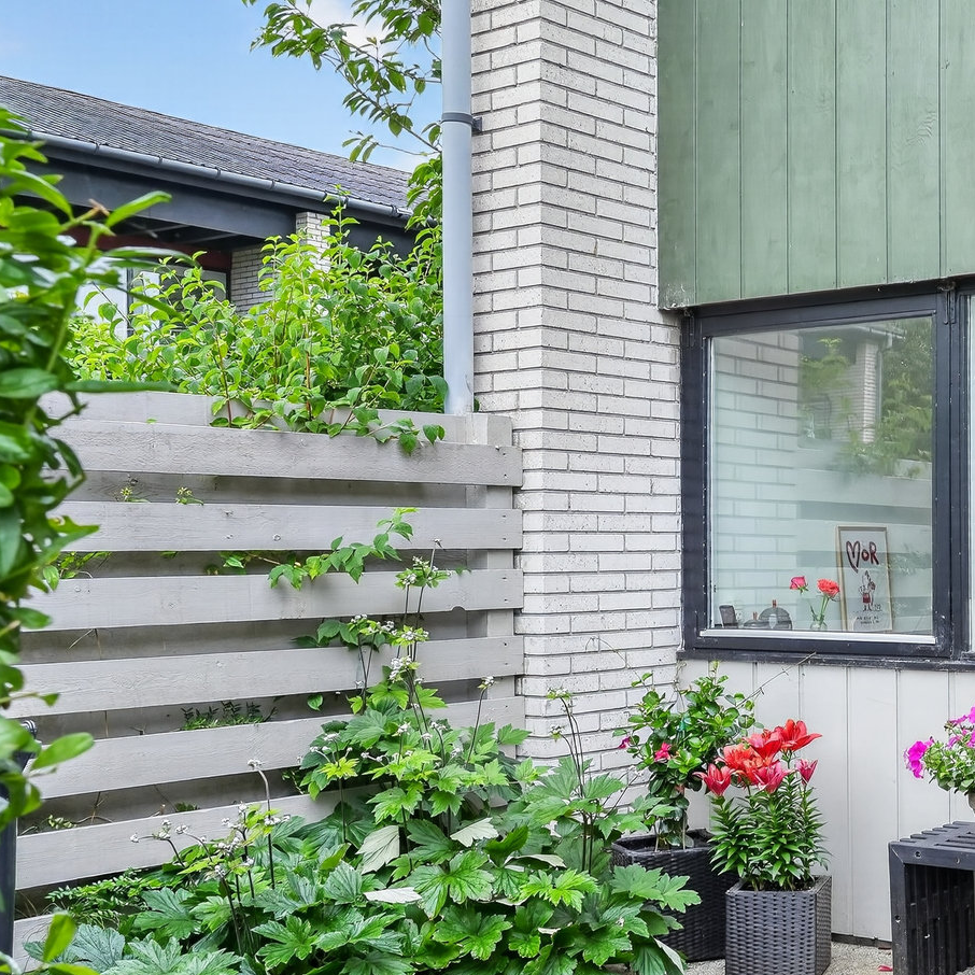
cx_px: 1099
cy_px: 565
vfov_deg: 35.3
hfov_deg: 31.1
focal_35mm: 48
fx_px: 1530
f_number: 8
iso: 400
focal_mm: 20
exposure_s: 1/13
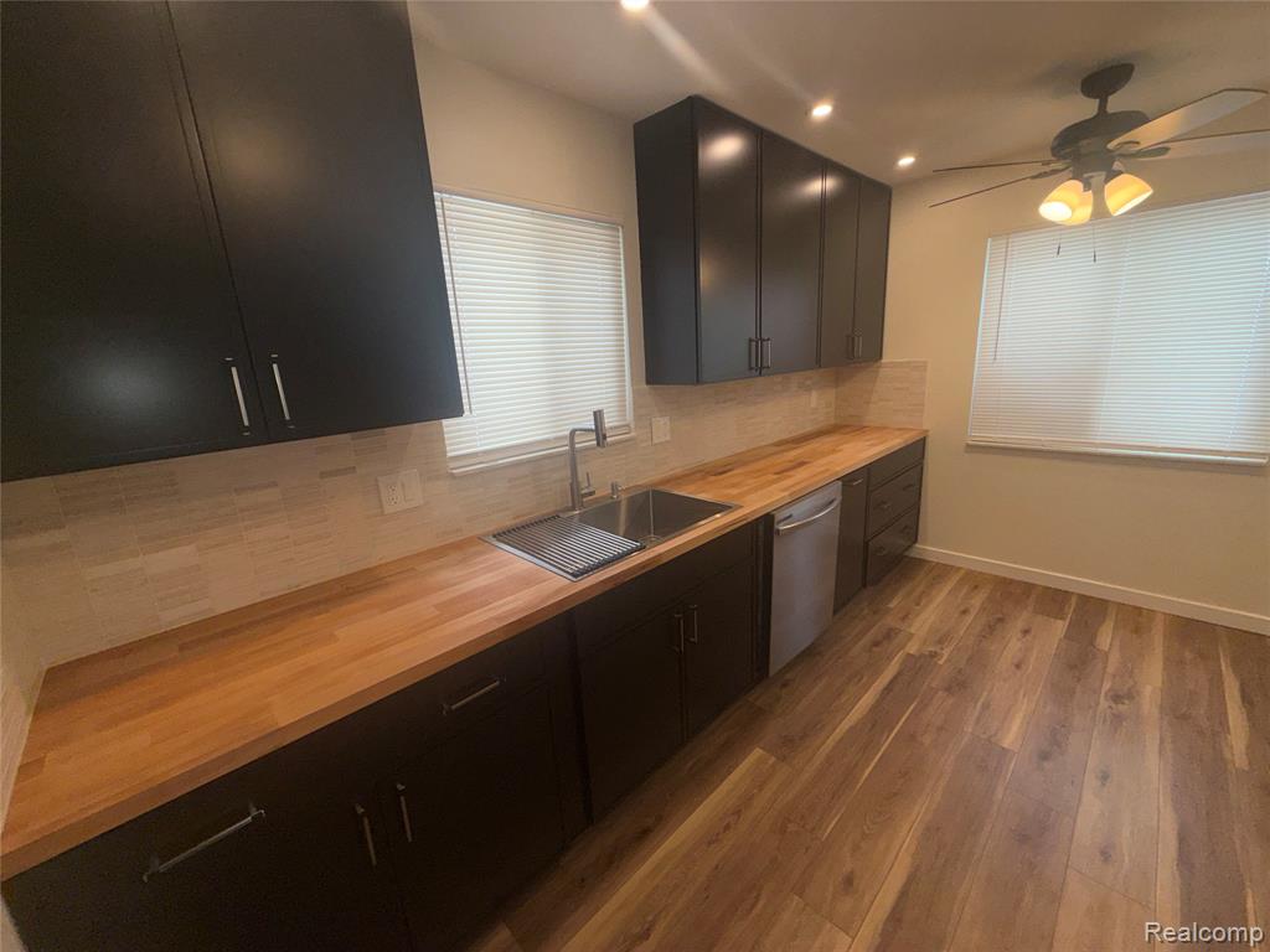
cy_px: 476
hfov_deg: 102.1
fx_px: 514
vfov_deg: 85.7
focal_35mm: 14
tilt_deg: -13.0
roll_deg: +3.3
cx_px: 635
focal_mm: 2.22
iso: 25
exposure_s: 1/122
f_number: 2.2
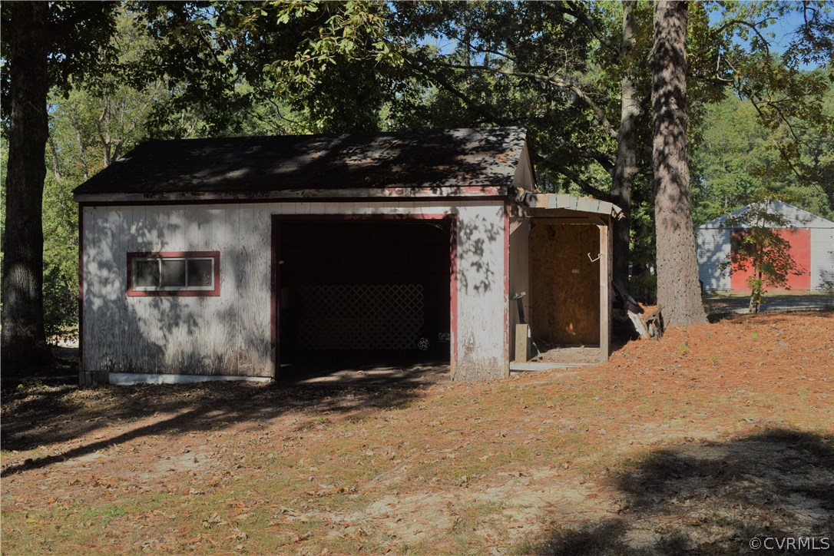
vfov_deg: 33.0
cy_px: 278
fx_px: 938
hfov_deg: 47.9
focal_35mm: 40
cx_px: 417
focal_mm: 27
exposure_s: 1/400
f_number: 10
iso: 200
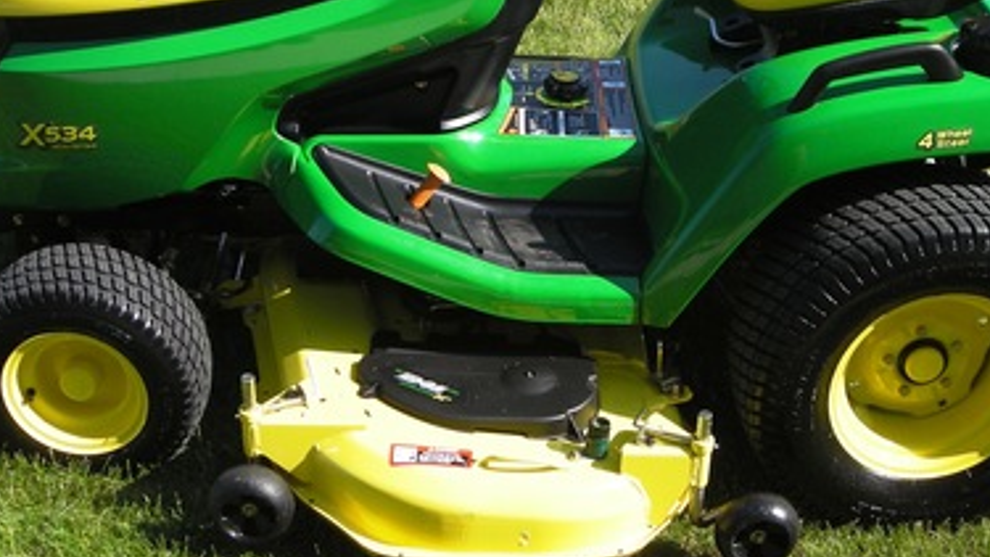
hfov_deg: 34.9
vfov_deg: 19.9
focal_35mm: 60
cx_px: 510
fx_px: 1575
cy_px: 135
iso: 50
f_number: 6.4
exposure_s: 1/123
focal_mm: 6.3
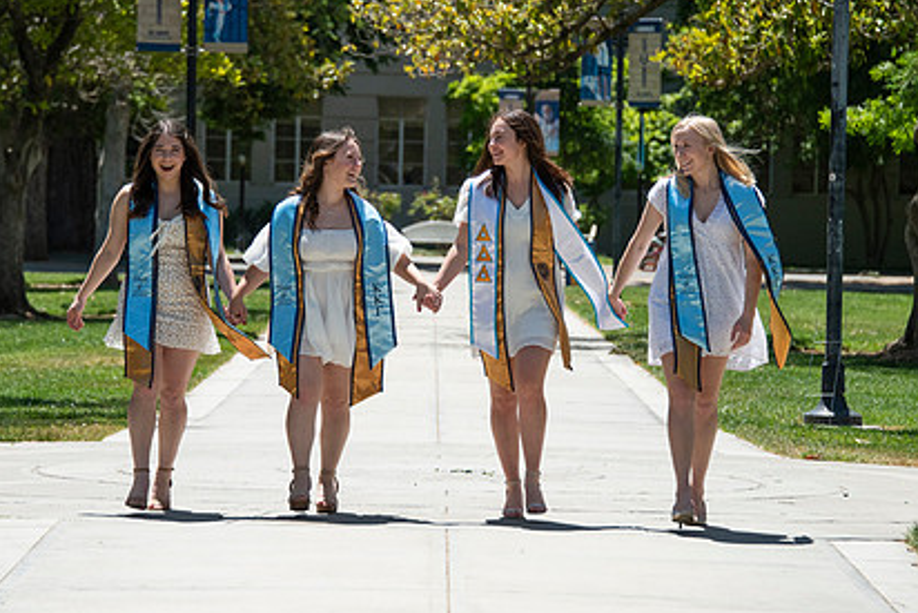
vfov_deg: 7.2
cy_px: 257
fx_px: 4846
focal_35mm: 190
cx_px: 446
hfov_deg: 10.8
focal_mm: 135
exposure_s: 1/3200
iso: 500
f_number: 5.6
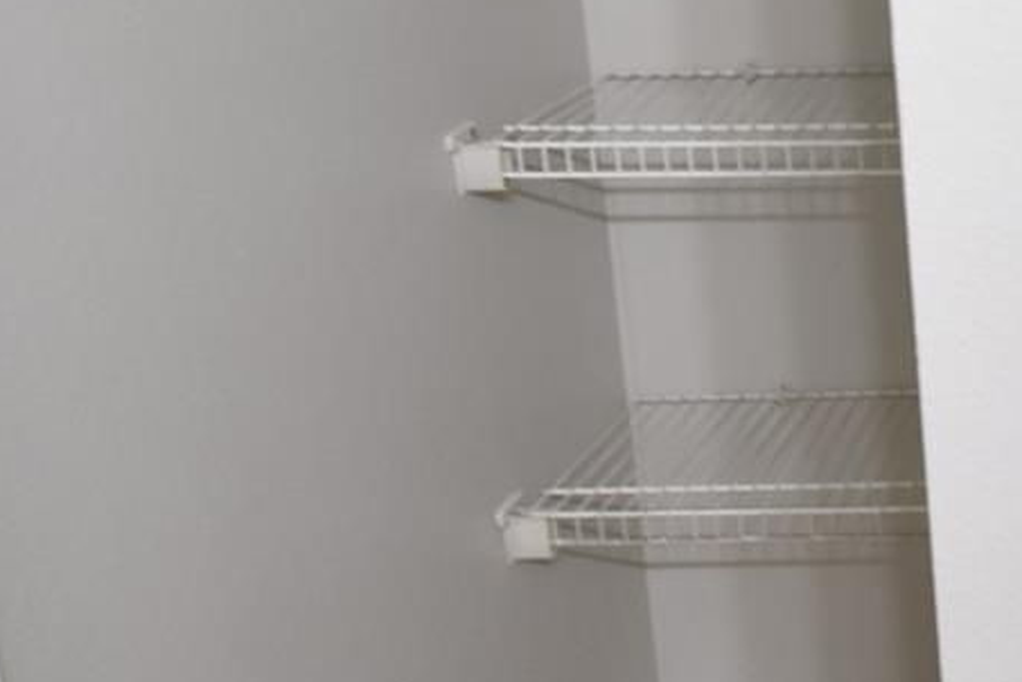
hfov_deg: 30.1
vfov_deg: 24.0
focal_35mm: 53
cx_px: 1315
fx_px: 1504
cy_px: -52
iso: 800
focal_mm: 10
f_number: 3.5
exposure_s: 1/30
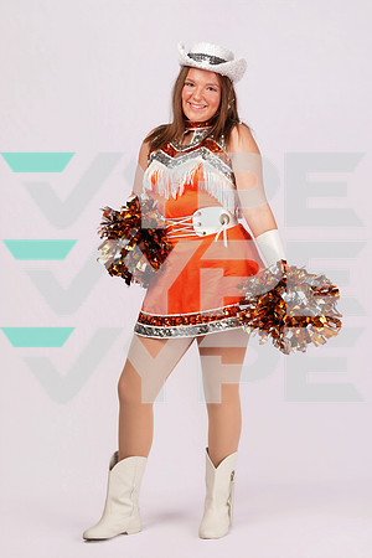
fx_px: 1503
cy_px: 279
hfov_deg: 14.1
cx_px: 186
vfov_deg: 21.0
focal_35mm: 97
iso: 250
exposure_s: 1/200
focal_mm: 97
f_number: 5.6
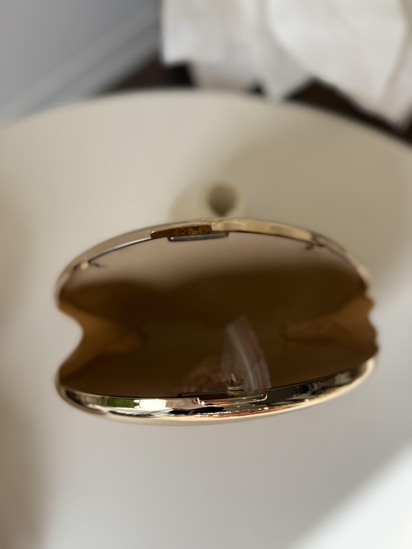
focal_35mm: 24
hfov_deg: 56.8
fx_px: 381
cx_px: 206
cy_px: 274
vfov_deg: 71.6
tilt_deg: -77.5
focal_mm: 6.76
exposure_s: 1/943
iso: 80
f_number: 1.78
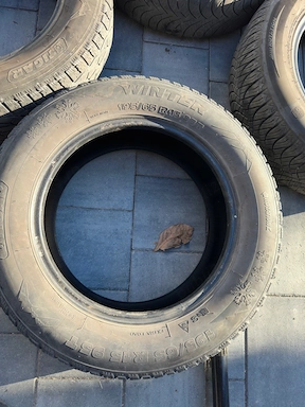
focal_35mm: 25
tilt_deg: -77.1
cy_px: 204
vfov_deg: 69.4
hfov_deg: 54.9
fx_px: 294
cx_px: 149
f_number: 1.78
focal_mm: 6.86
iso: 80
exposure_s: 1/589
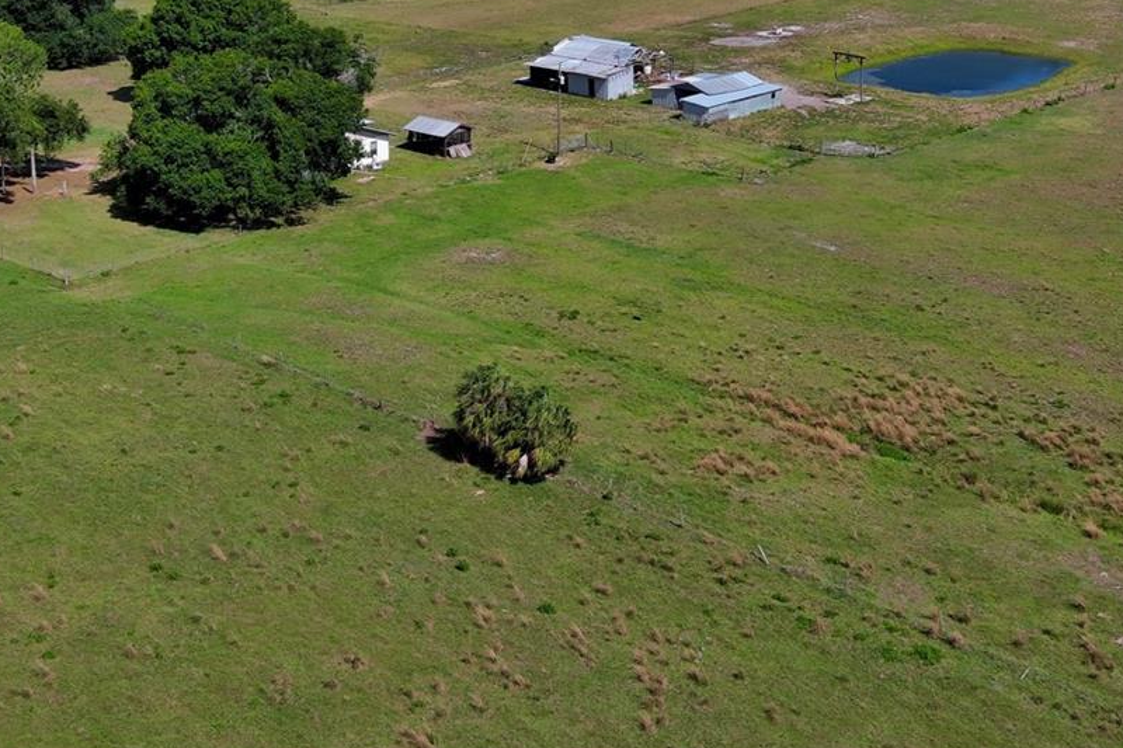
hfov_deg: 34.5
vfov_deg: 22.8
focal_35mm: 58
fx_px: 1809
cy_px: 74
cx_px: 546
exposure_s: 1/320
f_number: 9
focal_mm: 10.57
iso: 100
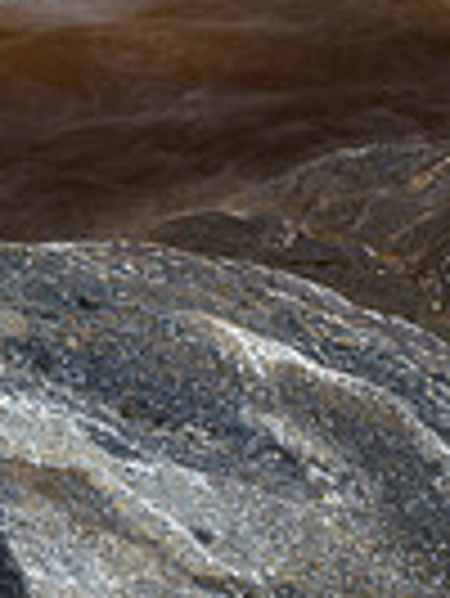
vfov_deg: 11.3
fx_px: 2873
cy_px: -344
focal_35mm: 166
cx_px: -436
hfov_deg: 8.5
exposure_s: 1/1.25
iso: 64
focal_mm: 19
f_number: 10
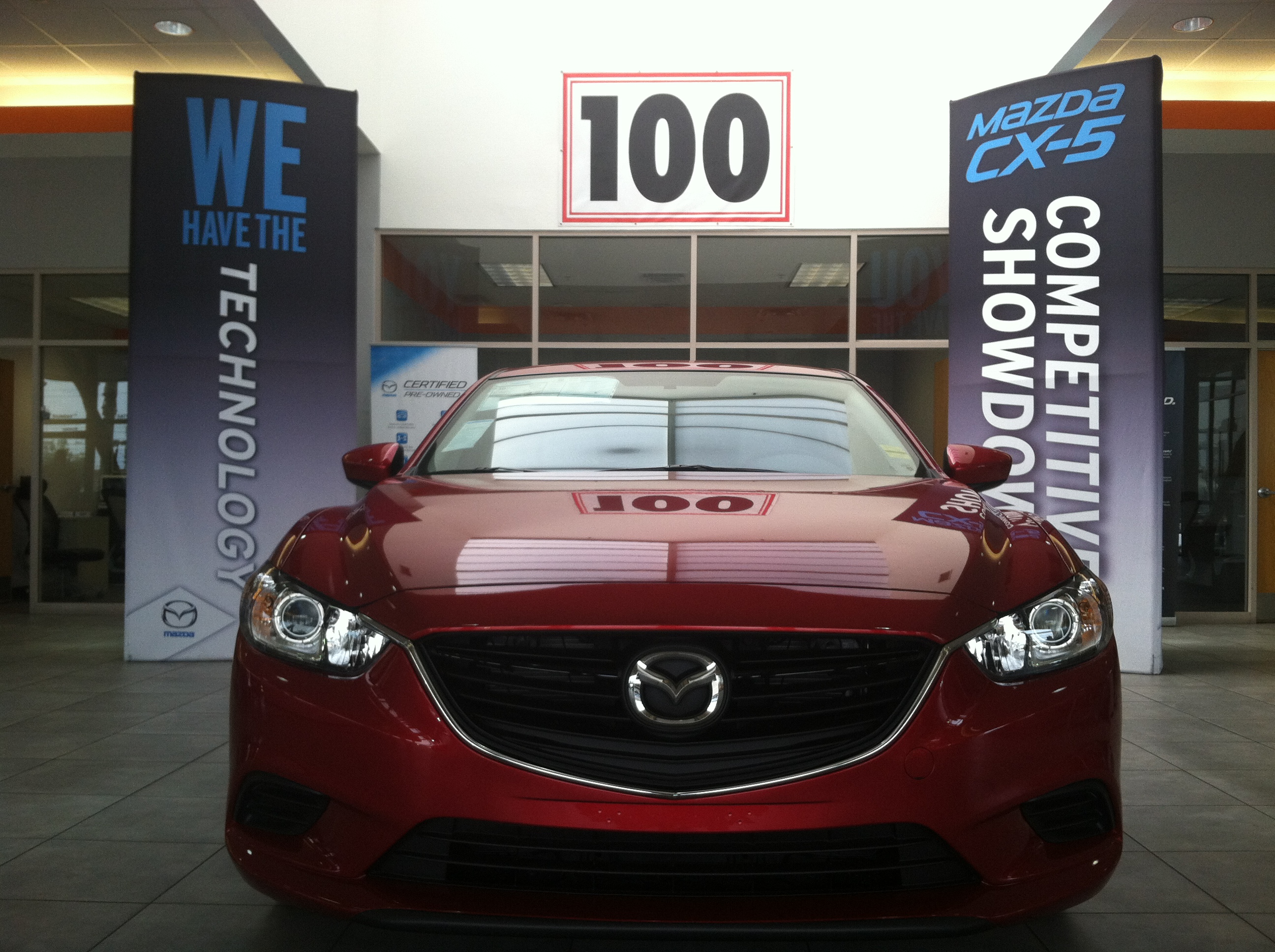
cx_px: 638
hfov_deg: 52.7
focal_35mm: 35
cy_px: 476
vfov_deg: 40.6
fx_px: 1287
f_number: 2.8
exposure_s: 1/120
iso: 100
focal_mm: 3.85
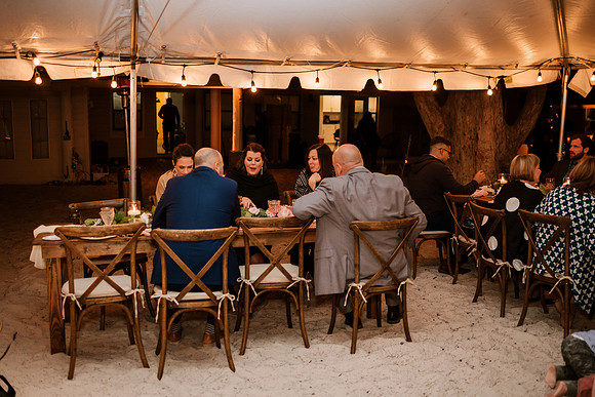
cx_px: 298
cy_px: 198
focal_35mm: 37
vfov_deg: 35.9
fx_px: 612
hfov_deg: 51.9
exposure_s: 1/200
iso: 500
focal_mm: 35
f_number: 2
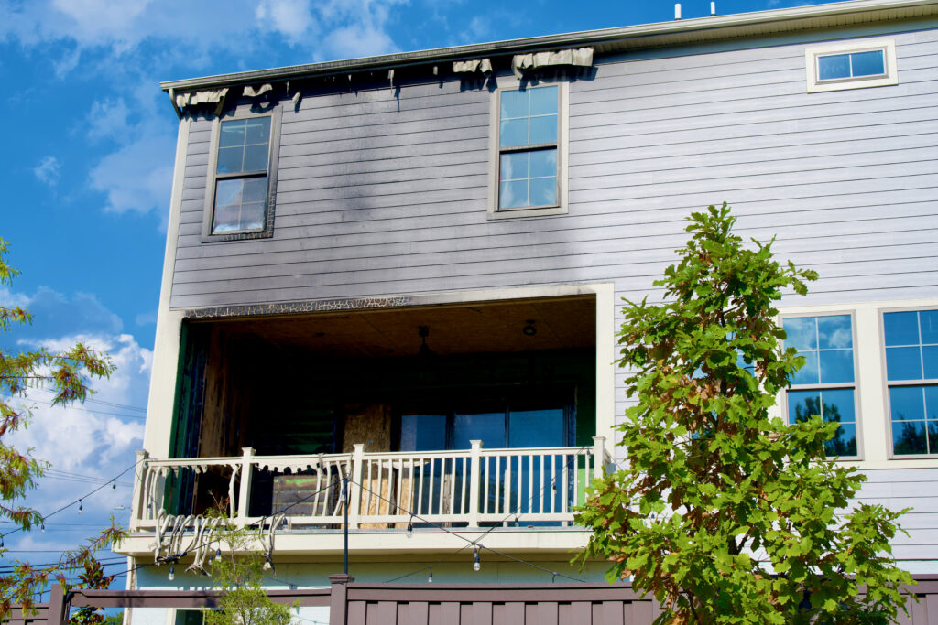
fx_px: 1277
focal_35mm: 49
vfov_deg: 27.5
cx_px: 469
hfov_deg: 40.3
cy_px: 312
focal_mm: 49
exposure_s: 1/400
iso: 100
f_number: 7.1
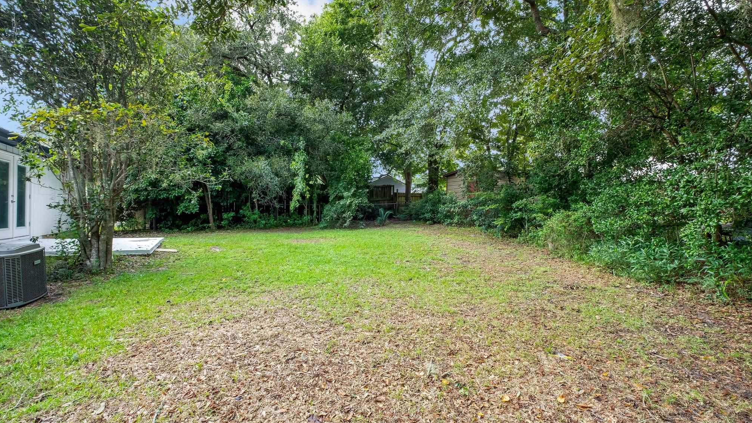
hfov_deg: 99.4
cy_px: 213
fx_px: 319
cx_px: 380
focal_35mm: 16
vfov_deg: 67.1
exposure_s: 1/20
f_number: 8
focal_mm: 10
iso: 250
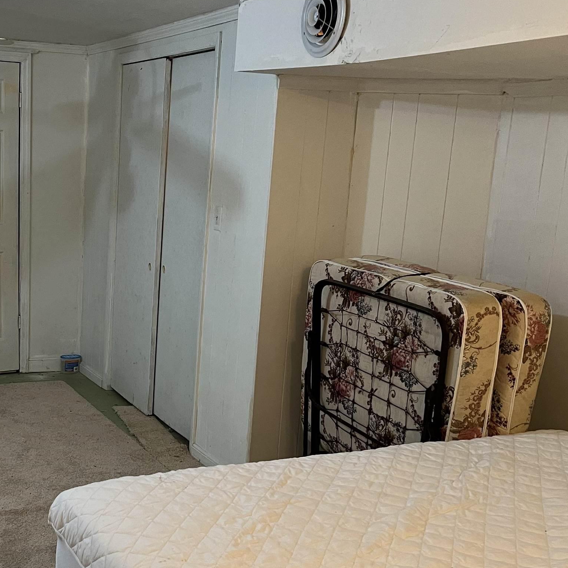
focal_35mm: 46
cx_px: 104
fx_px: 854
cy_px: 332
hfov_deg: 35.5
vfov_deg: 36.7
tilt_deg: -13.6
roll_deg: -2.3
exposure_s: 1/60
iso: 250
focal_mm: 5.7
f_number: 1.5
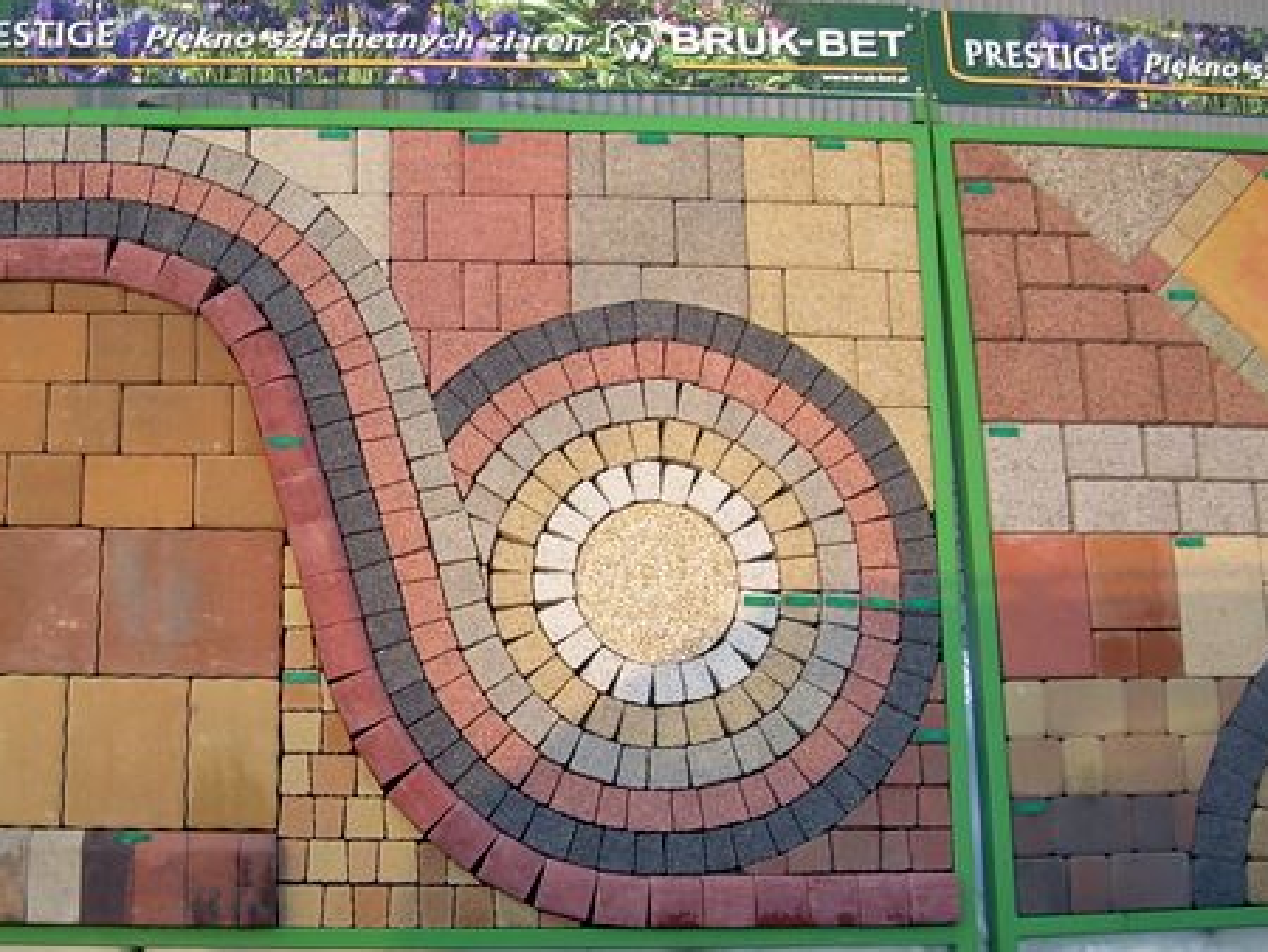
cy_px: 527
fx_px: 1979
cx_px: 428
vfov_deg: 27.0
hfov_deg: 35.2
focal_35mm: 54
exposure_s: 1/177
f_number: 2.8
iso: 50
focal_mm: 6.3
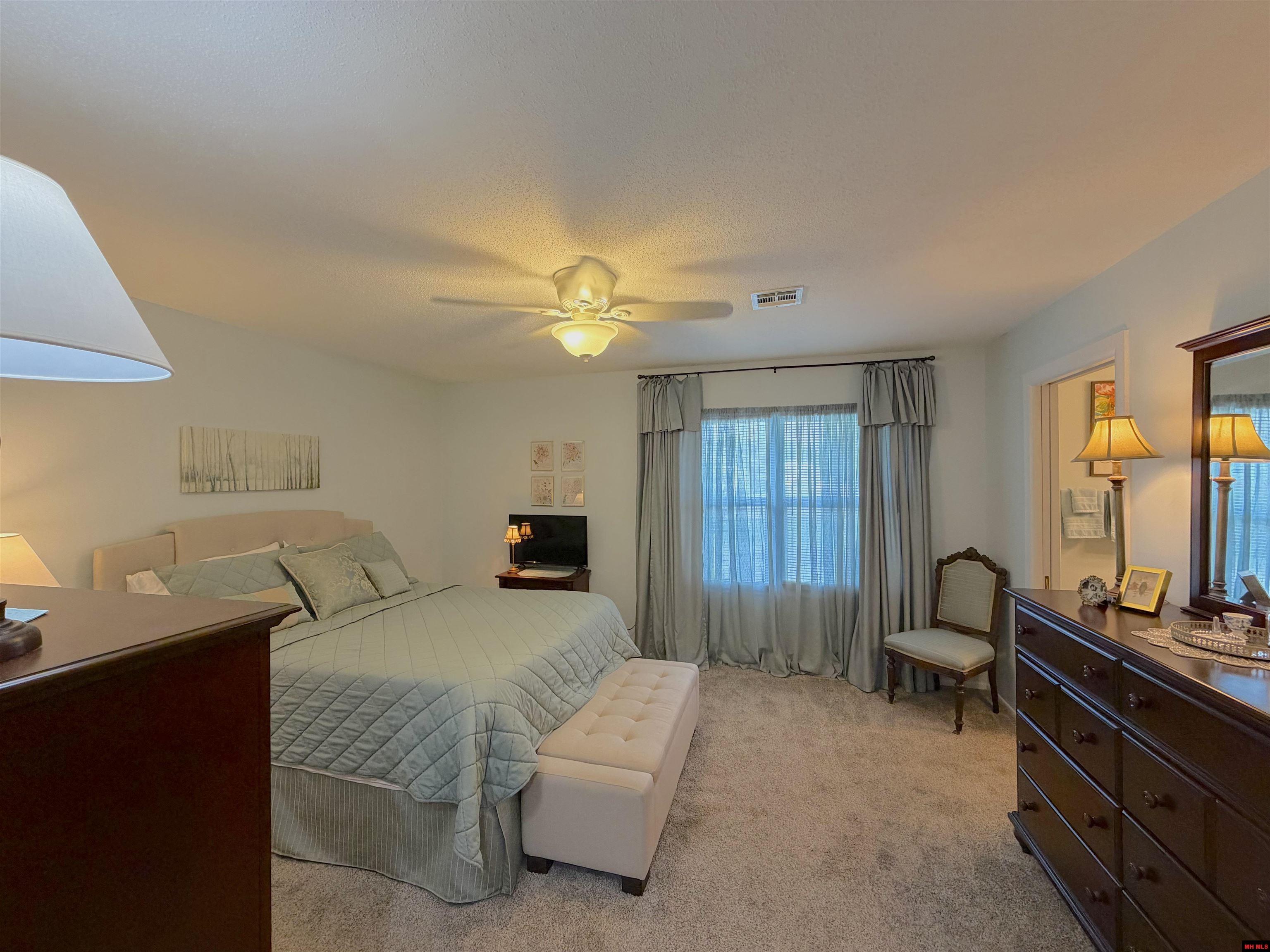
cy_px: 476
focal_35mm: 14
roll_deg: +0.3
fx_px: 514
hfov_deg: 102.1
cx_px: 635
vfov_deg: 85.7
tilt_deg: -0.6
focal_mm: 2.22
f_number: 2.2
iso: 250
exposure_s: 1/60
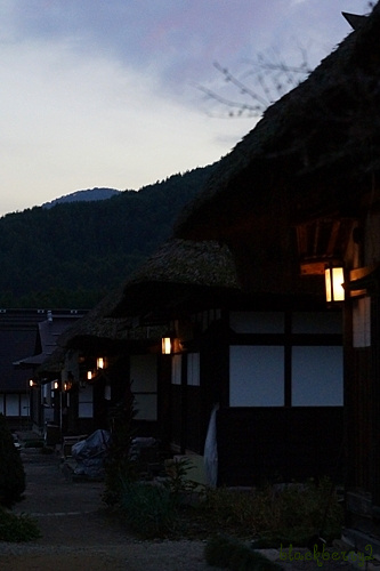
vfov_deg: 27.0
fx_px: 1188
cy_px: 286
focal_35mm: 75
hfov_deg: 18.2
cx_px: 190
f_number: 4
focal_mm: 50
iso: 1250
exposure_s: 1/160
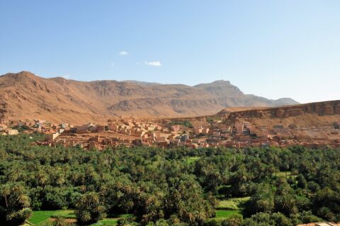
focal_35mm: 32
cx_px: 170
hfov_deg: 59.5
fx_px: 297
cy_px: 113
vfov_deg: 41.6
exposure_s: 1/200
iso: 200
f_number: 11
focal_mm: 21
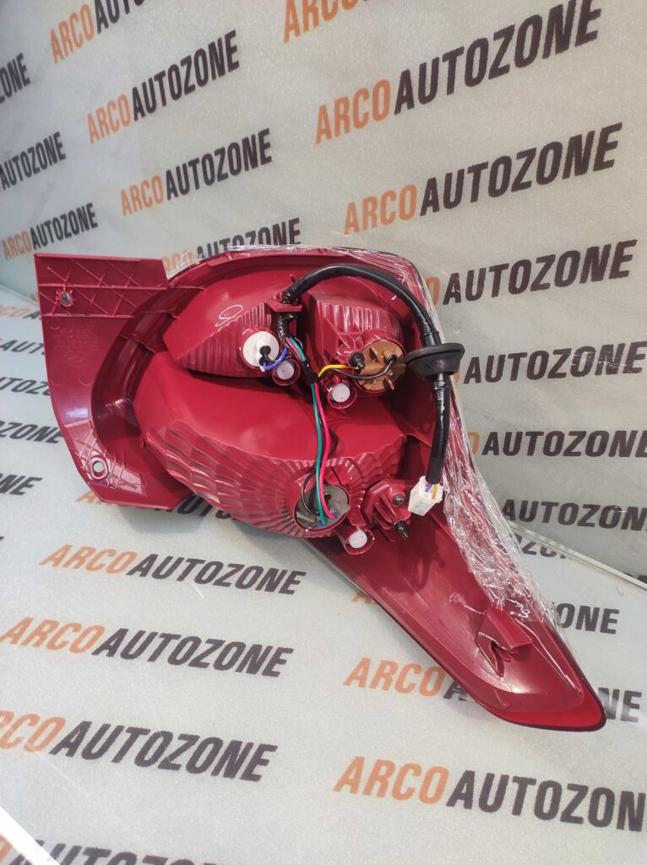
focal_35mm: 17
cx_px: 324
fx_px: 424
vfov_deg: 91.1
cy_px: 432
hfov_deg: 74.6
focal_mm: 4.74
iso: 182
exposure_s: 1/33
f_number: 1.79
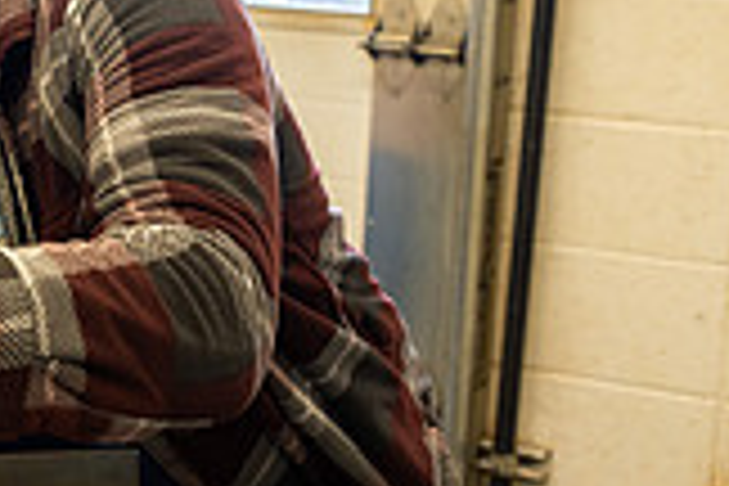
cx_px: -153
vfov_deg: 15.7
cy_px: 74
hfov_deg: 21.8
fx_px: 1741
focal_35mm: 86
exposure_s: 1/160
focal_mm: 24
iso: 400
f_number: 2.8
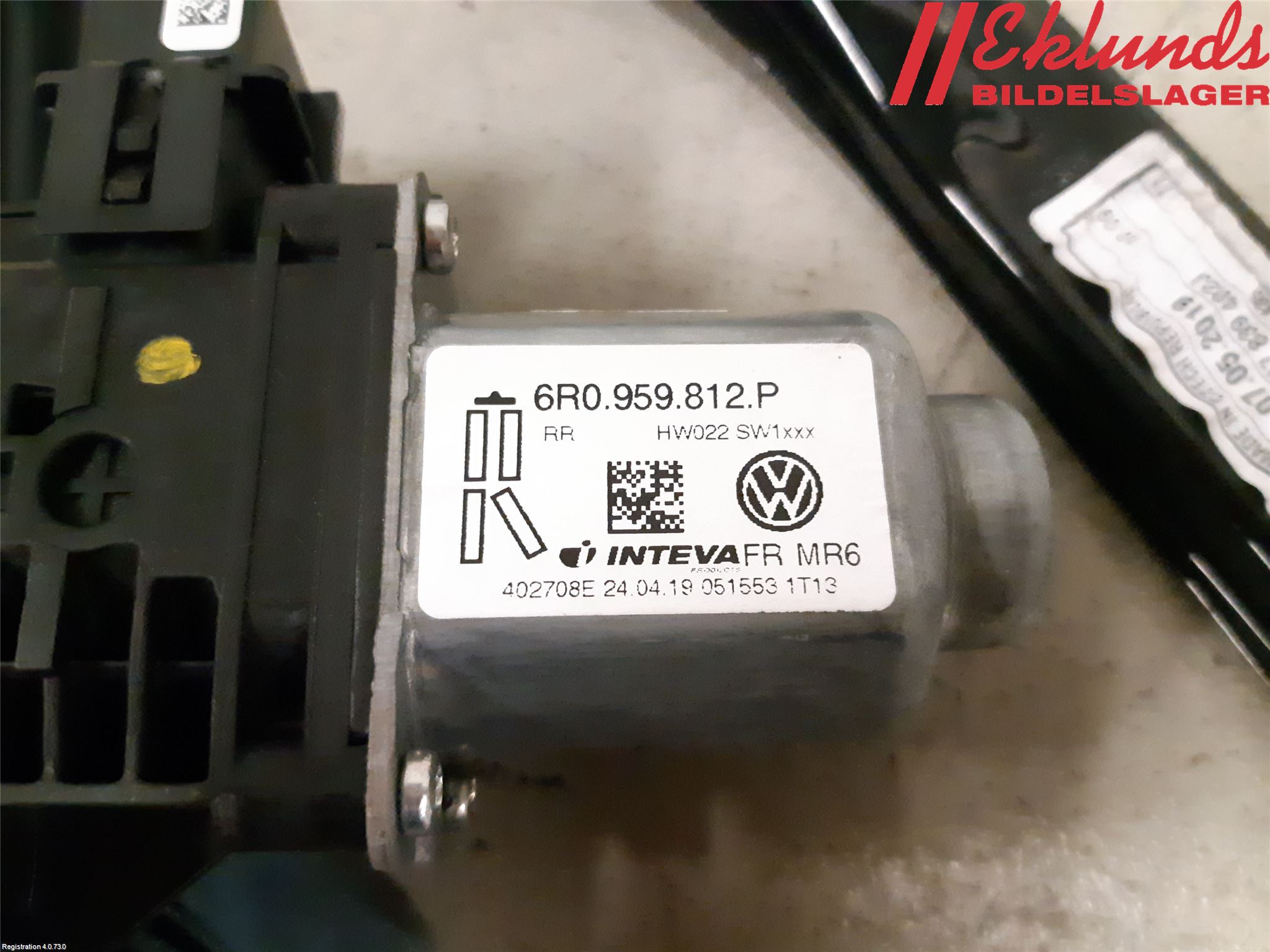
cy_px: 476
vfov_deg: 53.1
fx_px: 954
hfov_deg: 67.3
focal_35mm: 26
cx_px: 635
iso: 800
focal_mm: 3.93
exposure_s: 1/100
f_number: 1.7
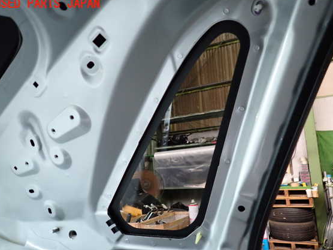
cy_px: 131
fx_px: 260
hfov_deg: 65.3
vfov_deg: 51.3
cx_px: 171
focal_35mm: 27
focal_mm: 4.5
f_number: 2
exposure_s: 1/30
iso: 500
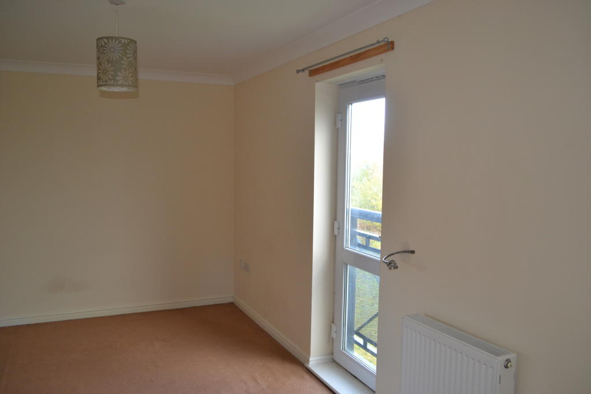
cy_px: 197
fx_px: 493
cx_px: 296
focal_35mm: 30
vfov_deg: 43.6
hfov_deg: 61.9
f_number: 3.8
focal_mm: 20
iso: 560
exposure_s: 1/60
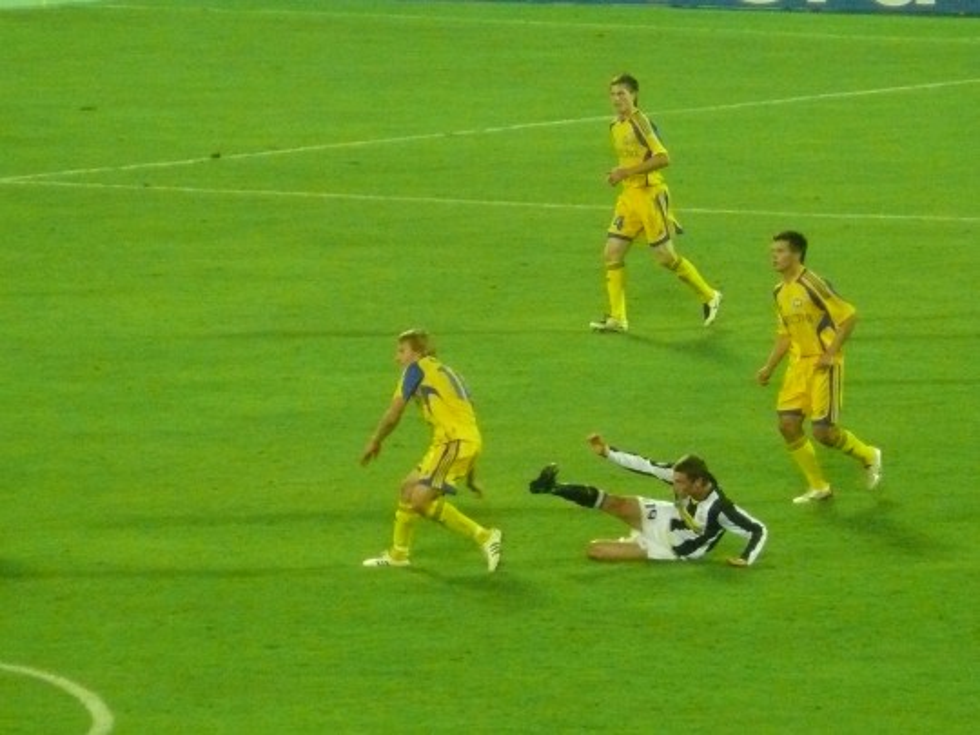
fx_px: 18402
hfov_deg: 3.1
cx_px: 490
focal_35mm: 650
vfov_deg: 2.3
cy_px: 368
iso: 800
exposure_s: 1/200
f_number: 3.7
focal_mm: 77.2
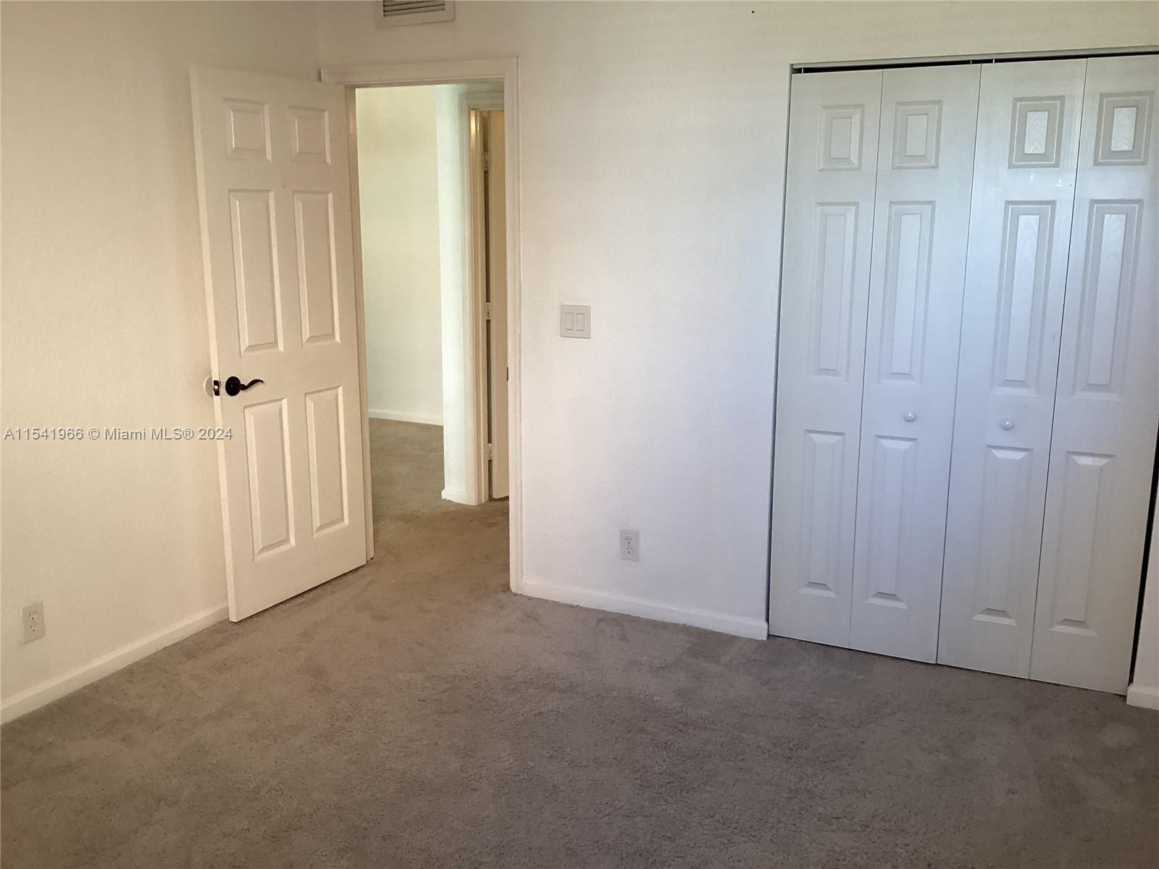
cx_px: 580
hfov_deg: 58.4
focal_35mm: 31
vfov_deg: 45.4
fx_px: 1038
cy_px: 434
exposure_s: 1/60
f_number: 2.4
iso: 125
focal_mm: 3.3
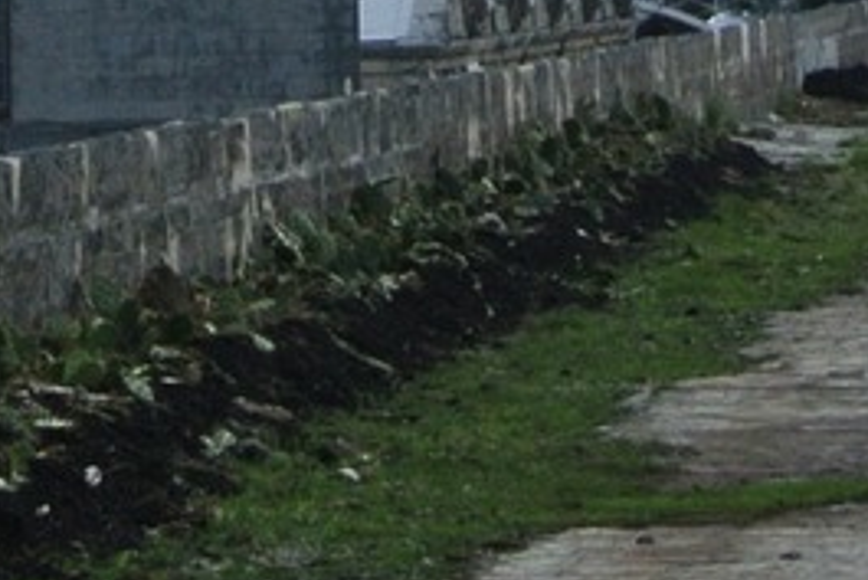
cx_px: 347
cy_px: -623
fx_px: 9987
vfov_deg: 3.3
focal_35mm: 414
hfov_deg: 5.0
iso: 100
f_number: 5
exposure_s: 1/1000
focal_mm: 23.6
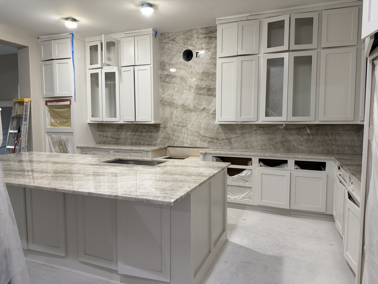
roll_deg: +0.1
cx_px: 189
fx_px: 262
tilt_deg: -4.0
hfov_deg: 71.6
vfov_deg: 56.8
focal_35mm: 24
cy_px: 142
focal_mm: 6.76
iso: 250
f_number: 1.78
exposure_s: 1/60
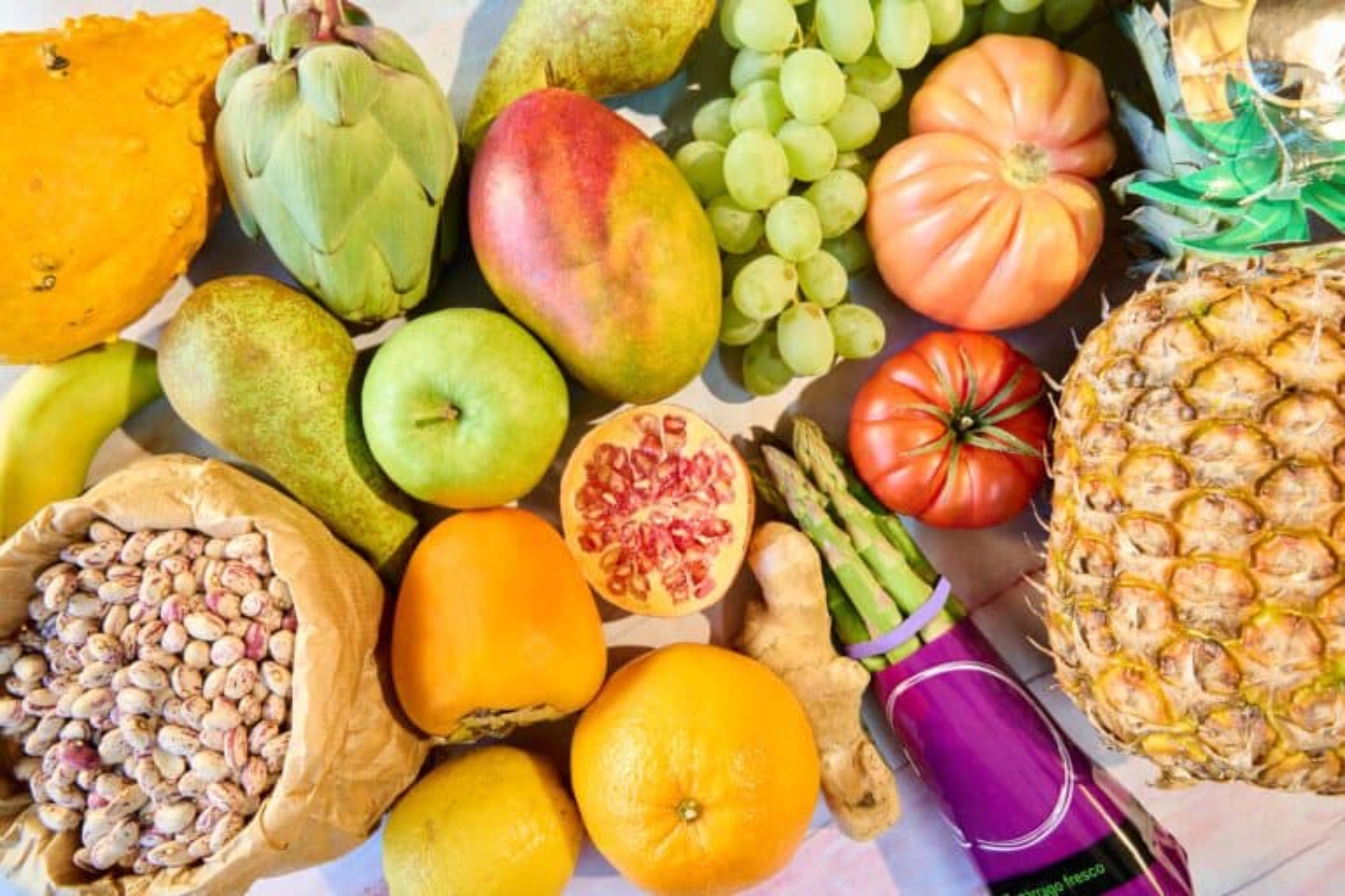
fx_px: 897
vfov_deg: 53.1
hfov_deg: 73.7
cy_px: 448
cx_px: 672
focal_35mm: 24
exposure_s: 1/1.59
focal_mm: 24
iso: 100
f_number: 11
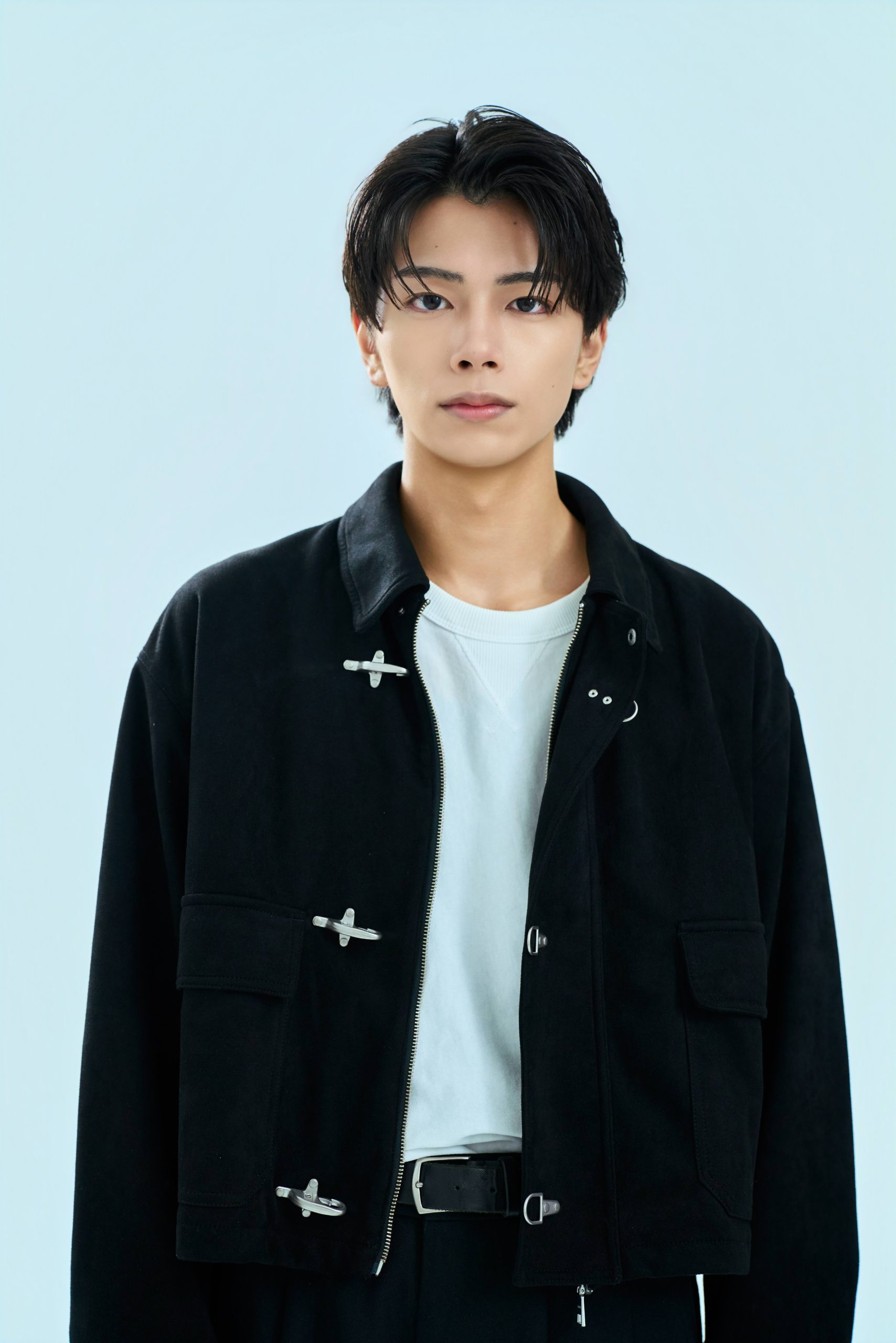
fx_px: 1866
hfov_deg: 27.0
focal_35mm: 50
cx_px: 448
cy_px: 672
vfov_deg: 39.6
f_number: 3.2
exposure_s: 1/160
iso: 1000
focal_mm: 50
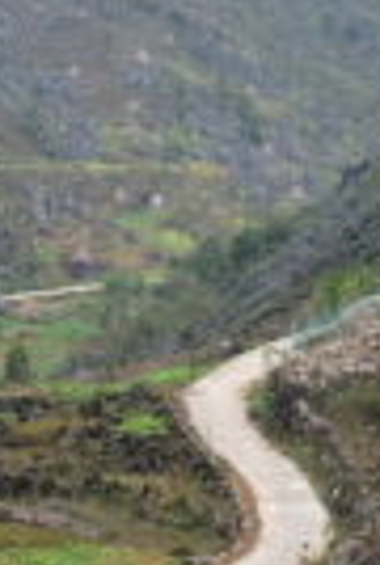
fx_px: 2882
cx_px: 511
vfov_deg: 11.2
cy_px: 209
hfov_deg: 7.5
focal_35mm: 183
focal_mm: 24
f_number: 6.3
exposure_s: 1/320
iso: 500
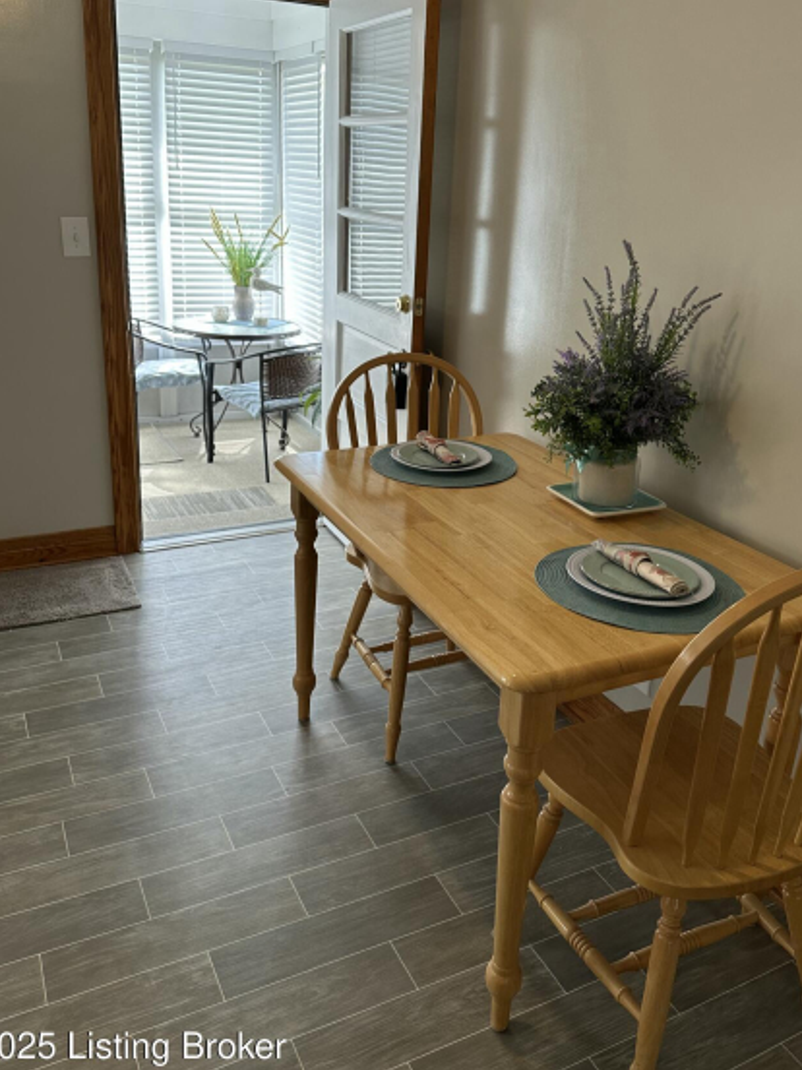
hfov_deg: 48.2
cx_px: 430
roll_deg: -3.2
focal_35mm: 29
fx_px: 896
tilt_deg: -17.4
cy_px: 458
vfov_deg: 61.4
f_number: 1.78
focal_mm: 6.86
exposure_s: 1/120
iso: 125
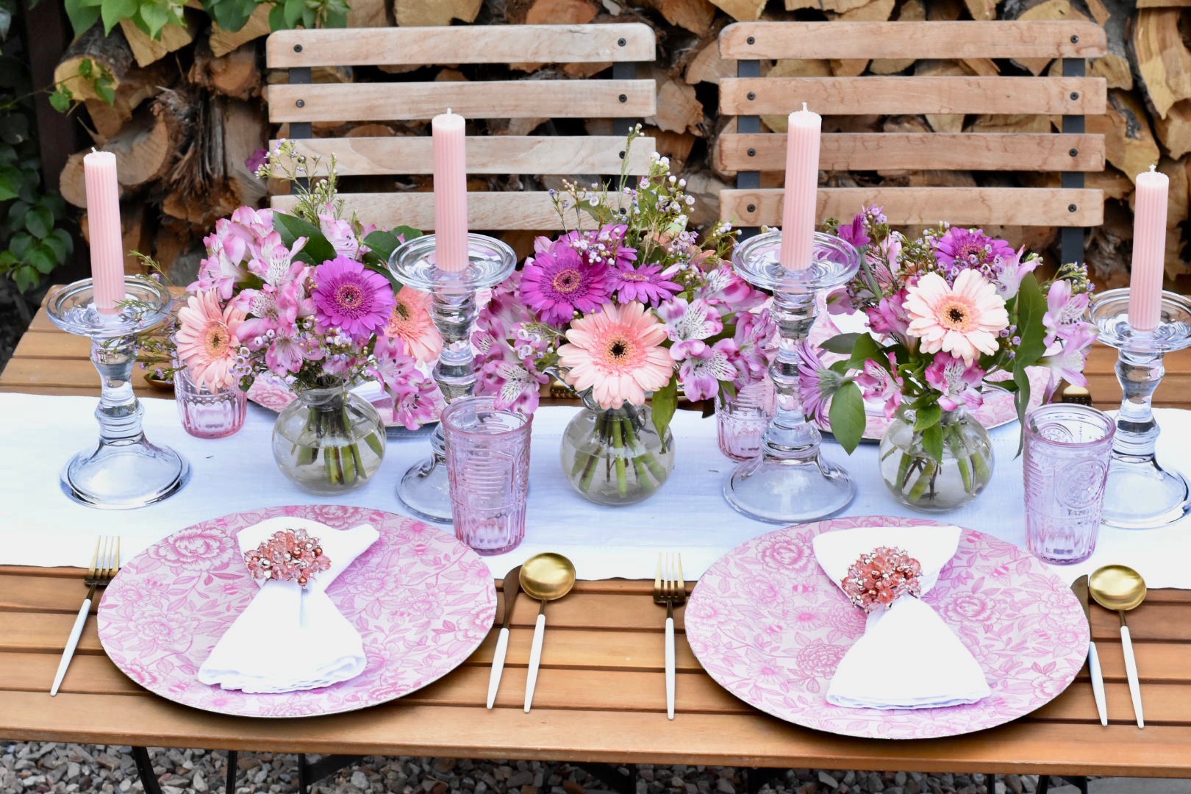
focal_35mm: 75
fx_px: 2481
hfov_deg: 27.0
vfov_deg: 18.2
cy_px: 397
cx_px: 596
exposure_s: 1/160
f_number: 9
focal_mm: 50
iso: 2500
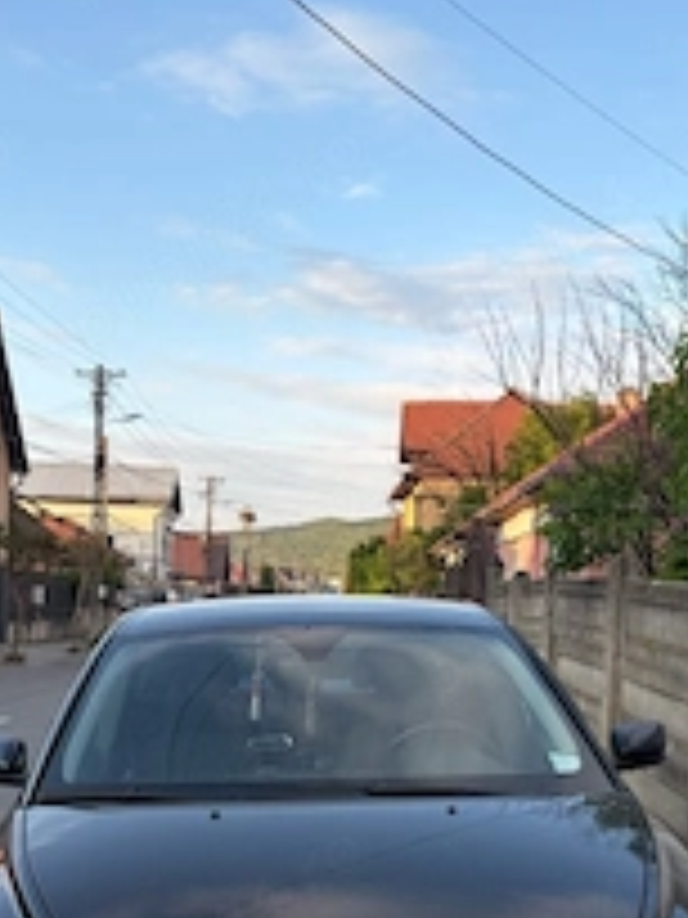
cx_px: 306
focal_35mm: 51
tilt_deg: -1.6
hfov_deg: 28.5
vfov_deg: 36.9
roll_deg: -1.9
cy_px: 644
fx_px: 1352
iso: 50
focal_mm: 5.96
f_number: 1.6
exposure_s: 1/694
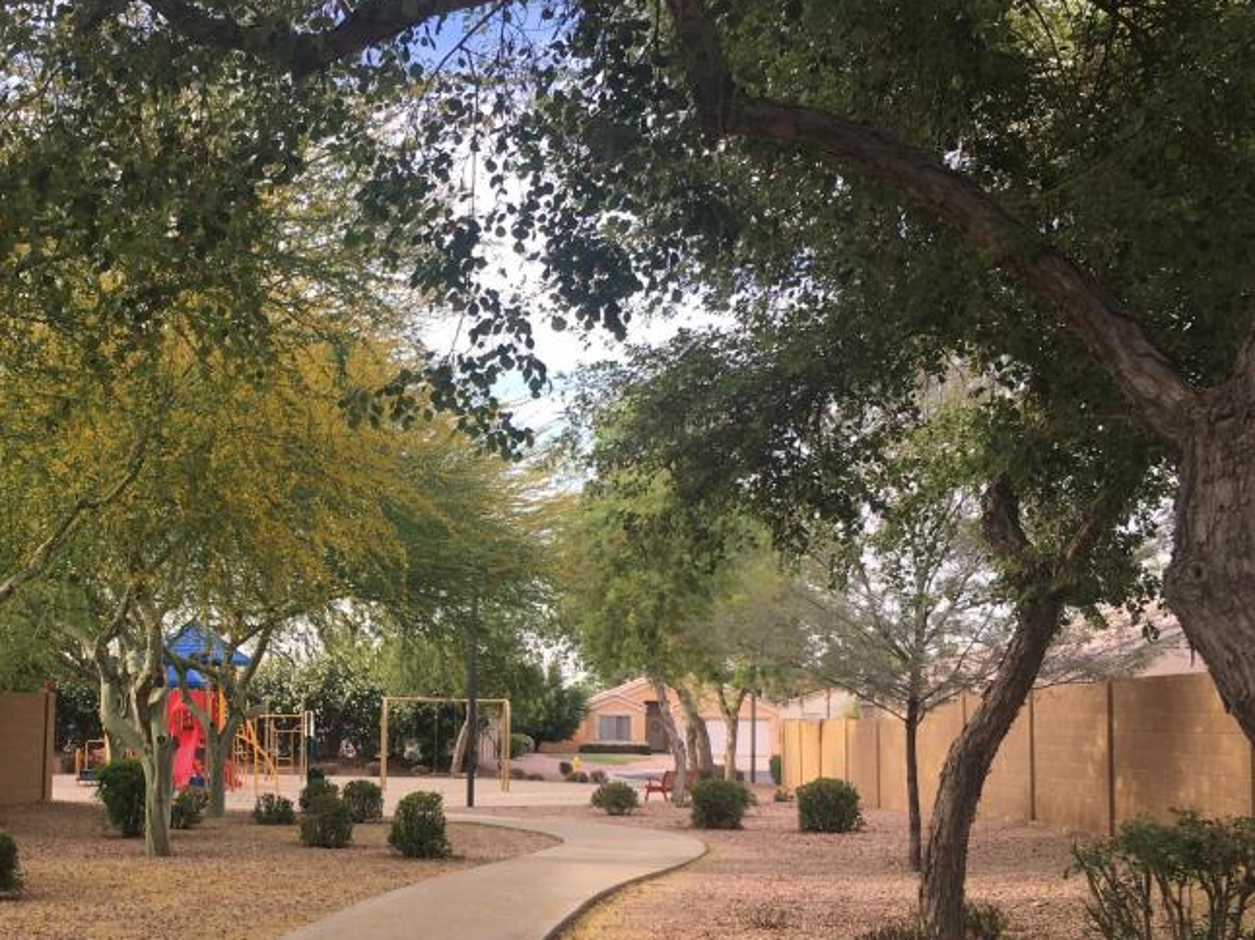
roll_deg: -0.3
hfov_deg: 40.2
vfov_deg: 31.3
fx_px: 1667
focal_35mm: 46
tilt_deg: +4.1
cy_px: 625
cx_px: 324
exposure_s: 1/313
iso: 25
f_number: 2.2
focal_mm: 4.15
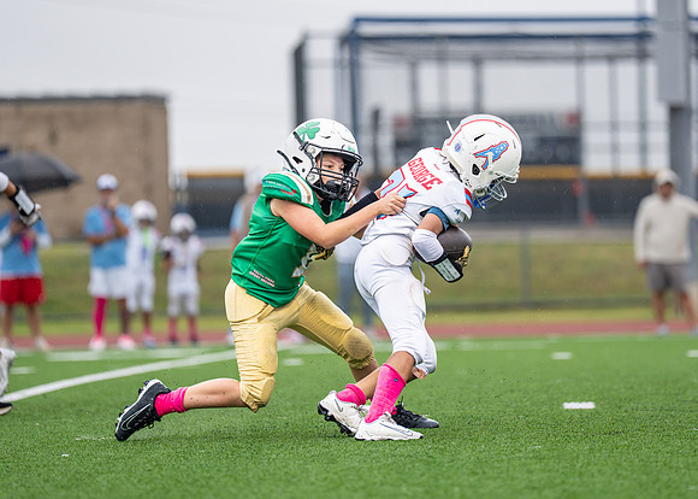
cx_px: 406
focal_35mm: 249
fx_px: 4938
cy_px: 232
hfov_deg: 8.1
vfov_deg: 5.8
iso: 400
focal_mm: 194
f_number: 2.8
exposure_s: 1/1000
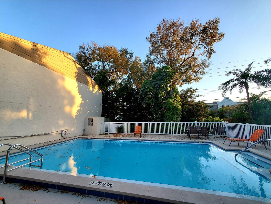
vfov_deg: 89.9
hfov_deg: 106.2
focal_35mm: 13
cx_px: 136
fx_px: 102
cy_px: 102
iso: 50
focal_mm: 1.8
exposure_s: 1/200
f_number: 2.2
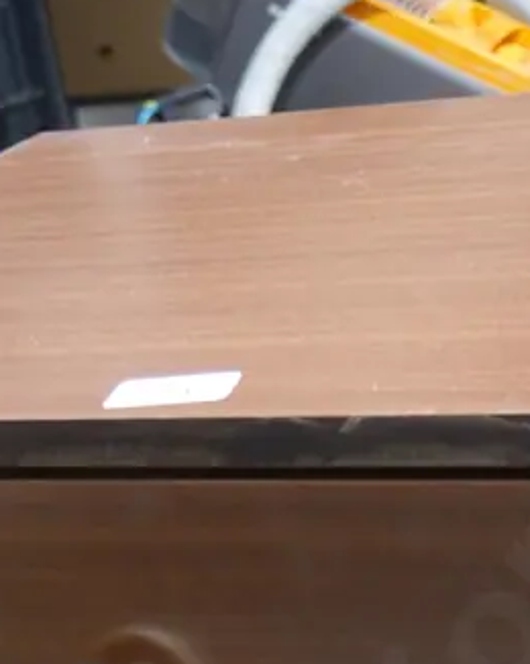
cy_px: 882
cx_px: 315
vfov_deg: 20.2
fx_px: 1689
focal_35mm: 86
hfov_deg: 17.8
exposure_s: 1/60
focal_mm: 14
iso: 800
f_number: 3.5
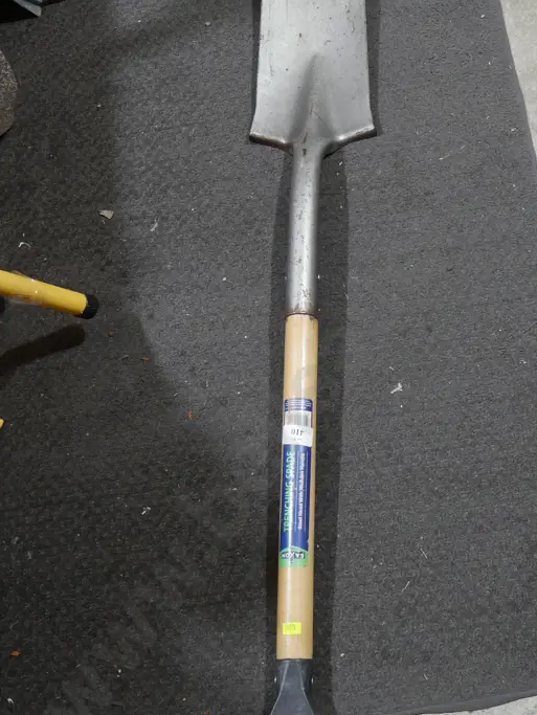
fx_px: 1054
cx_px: 382
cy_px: 299
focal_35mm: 51
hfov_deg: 28.3
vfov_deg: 37.4
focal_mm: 17
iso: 500
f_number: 4
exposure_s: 1/60
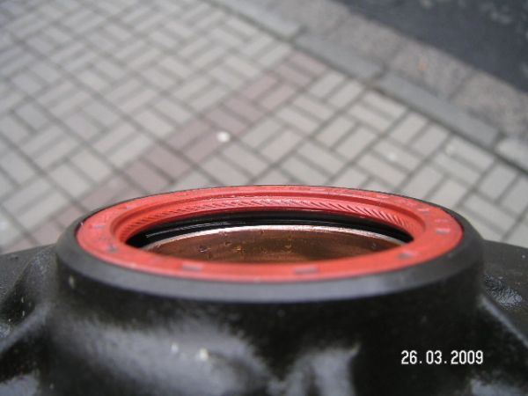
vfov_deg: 37.7
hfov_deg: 49.0
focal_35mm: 38
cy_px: 198
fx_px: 580
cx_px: 264
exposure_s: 1/180
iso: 50
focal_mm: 6
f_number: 2.8
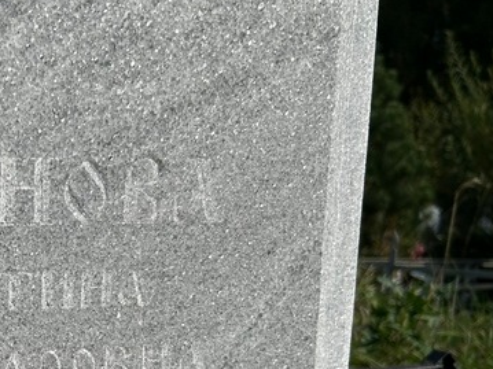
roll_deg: -0.4
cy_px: 342
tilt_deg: -9.9
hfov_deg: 30.2
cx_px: -33
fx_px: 826
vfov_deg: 24.4
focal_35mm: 58
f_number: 1.5
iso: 50
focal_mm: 5.7
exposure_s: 1/5319
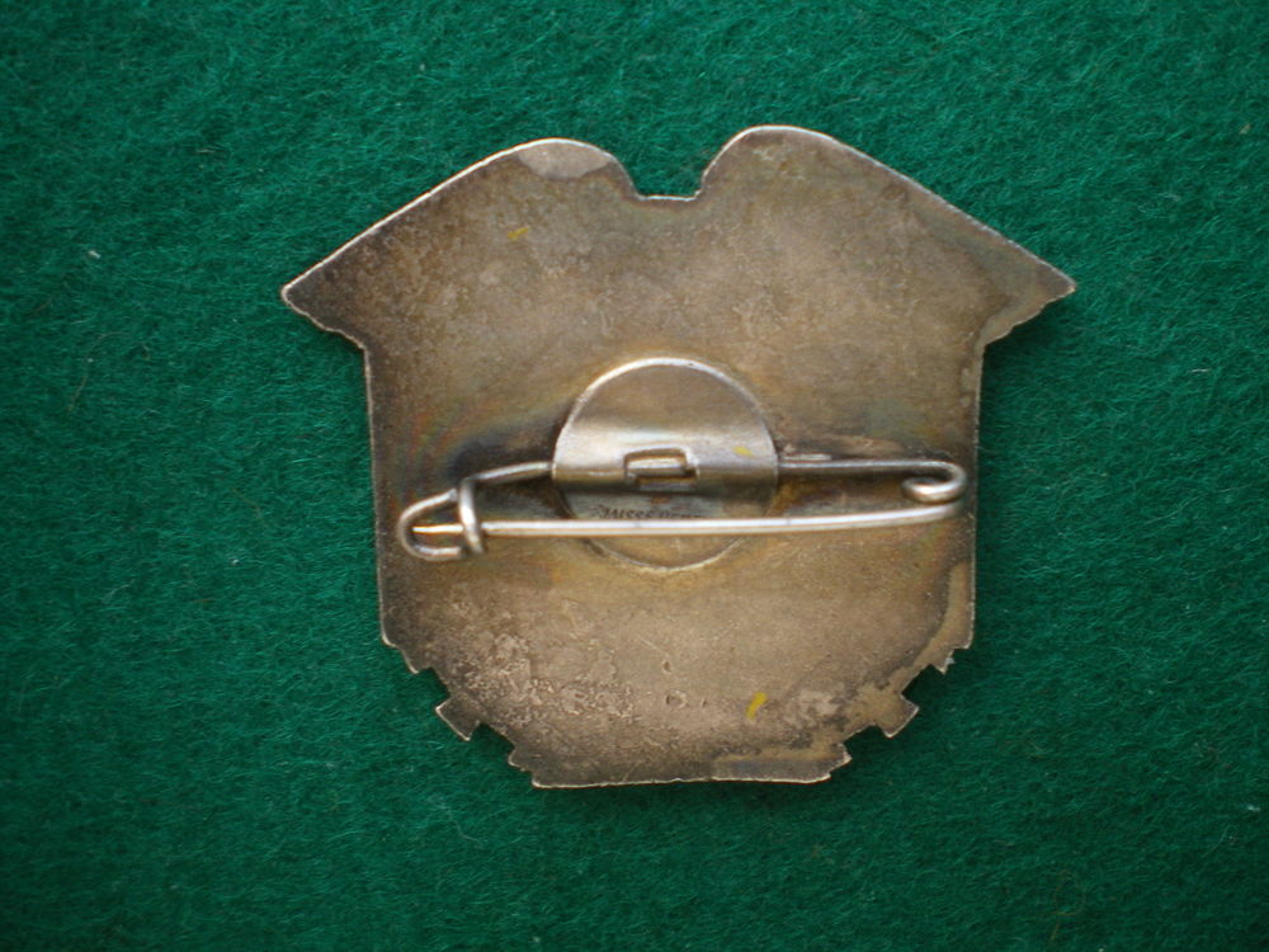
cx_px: 634
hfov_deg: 49.0
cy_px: 476
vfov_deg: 37.7
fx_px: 1393
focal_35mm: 38
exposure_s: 1/50
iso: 125
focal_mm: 6.3
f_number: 3.1
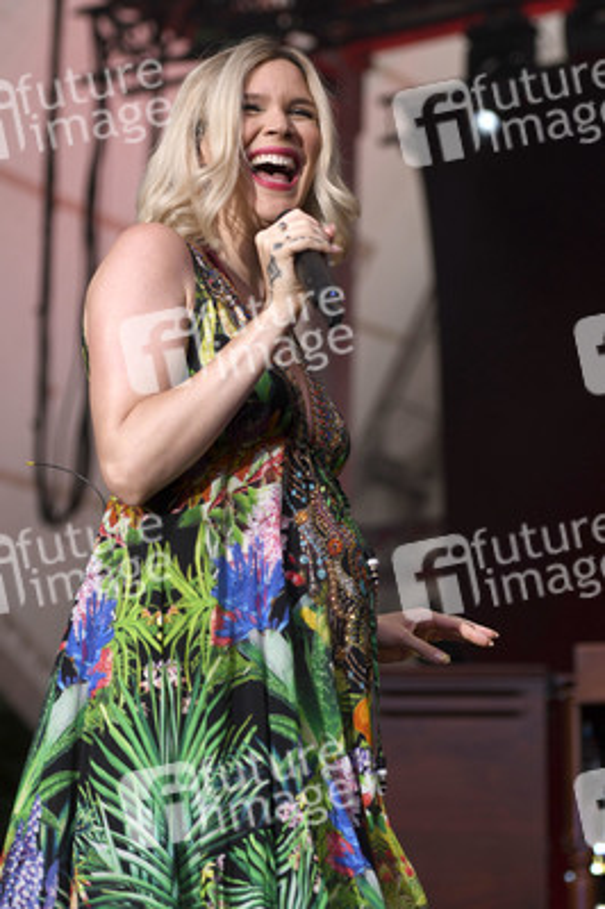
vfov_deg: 24.8
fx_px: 2071
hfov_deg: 16.6
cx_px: 302
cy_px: 454
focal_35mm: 82
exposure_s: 1/320
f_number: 3.5
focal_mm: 82
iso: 640
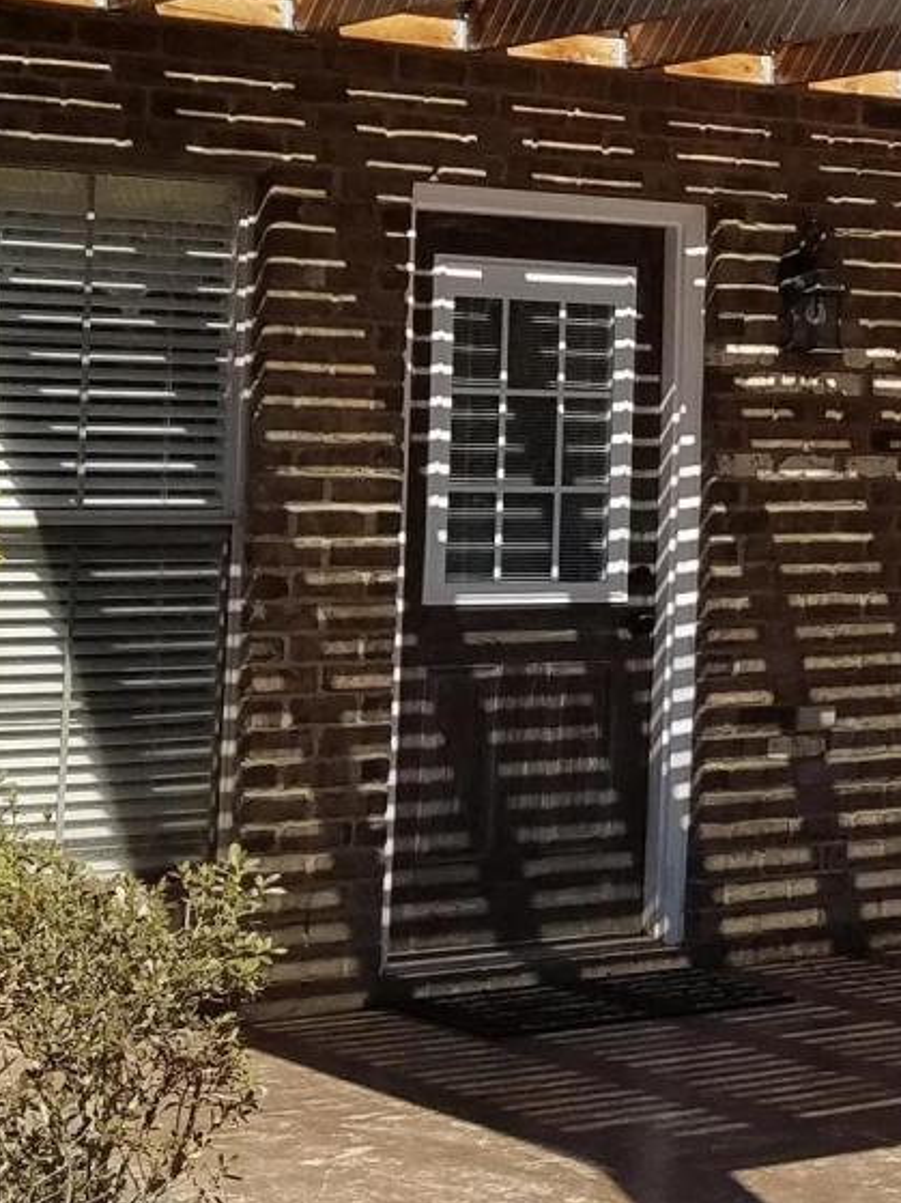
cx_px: 1432
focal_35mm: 93
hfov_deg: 14.6
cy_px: 327
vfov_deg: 20.9
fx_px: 3229
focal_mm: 4.2
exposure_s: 1/1788
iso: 50
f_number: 1.7
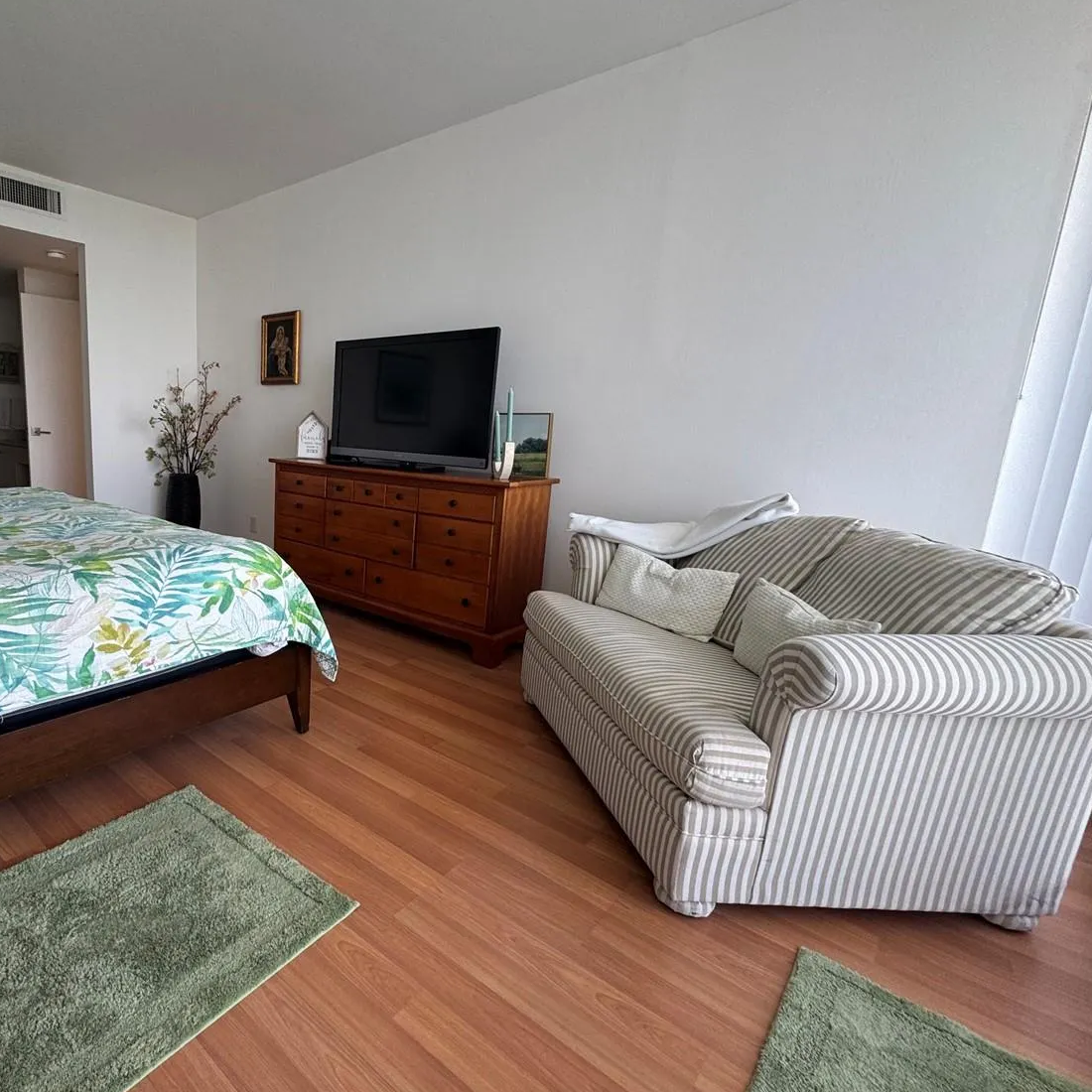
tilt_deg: -11.4
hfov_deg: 76.9
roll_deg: -2.4
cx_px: 325
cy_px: 552
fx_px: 642
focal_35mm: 18
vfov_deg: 80.7
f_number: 2.2
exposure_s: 1/99
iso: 100
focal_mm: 2.22
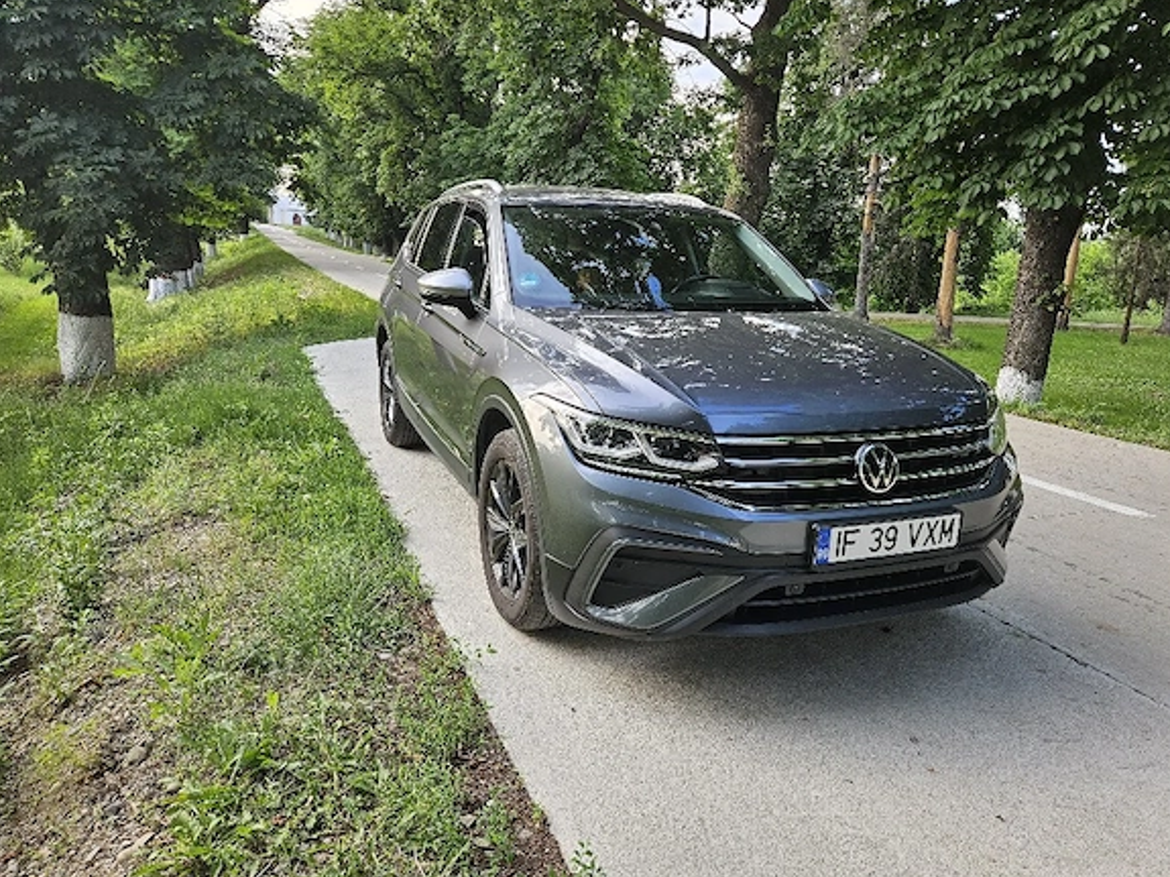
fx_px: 811
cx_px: 606
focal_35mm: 24
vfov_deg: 56.8
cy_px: 444
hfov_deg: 71.6
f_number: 1.8
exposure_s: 1/101
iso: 25
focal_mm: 5.4
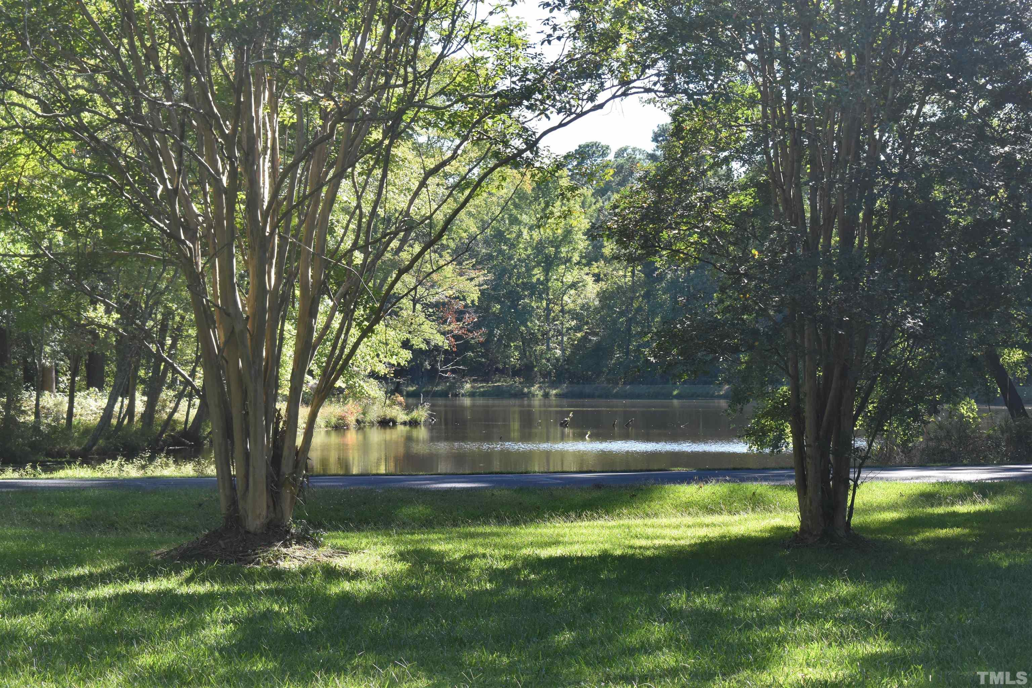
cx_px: 516
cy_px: 344
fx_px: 2365
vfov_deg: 16.6
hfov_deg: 24.6
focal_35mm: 82
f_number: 8
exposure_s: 1/250
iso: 400
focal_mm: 55
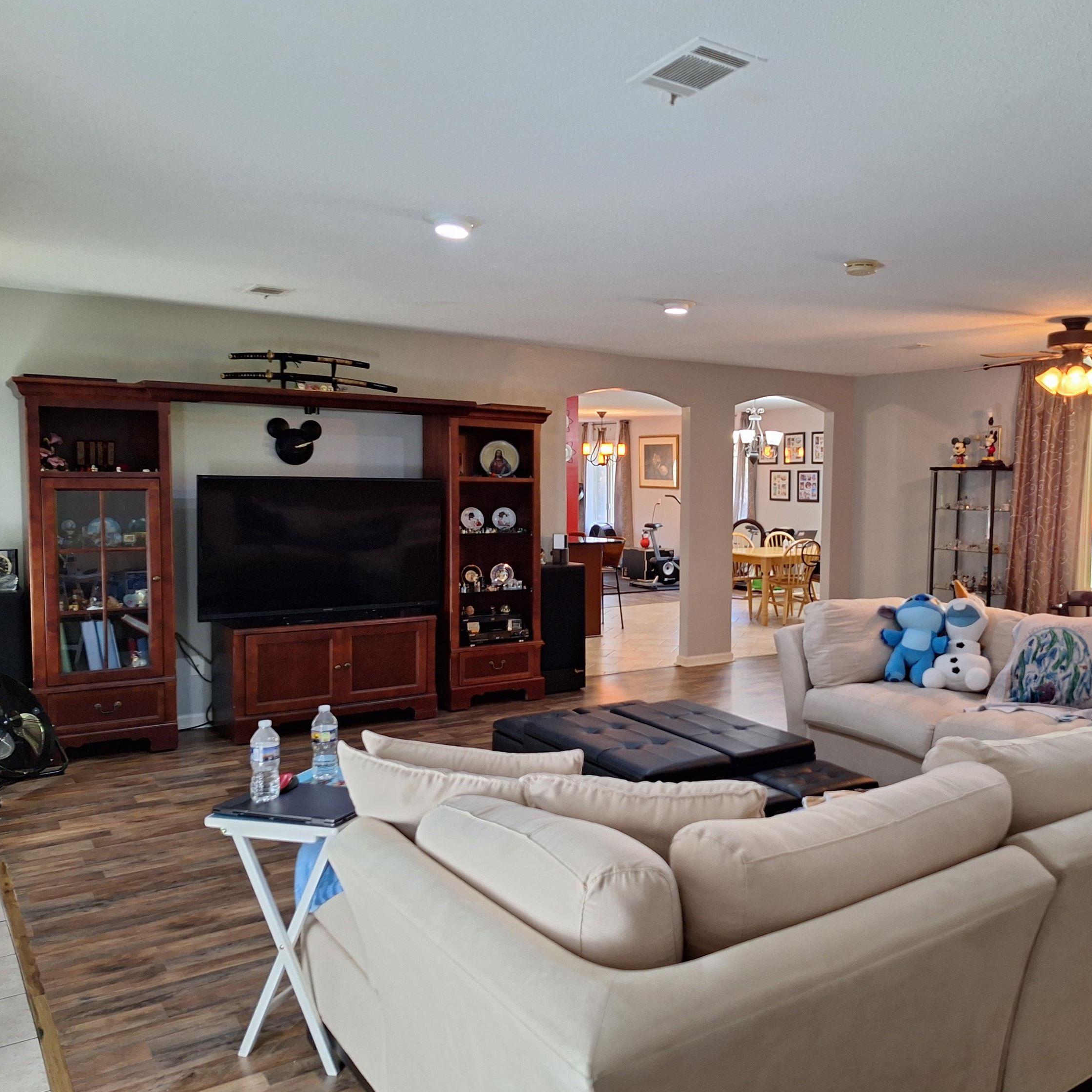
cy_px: 553
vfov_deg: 57.3
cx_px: 712
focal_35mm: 28
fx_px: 999
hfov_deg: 56.3
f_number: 1.8
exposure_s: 1/40
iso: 125
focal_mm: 5.54
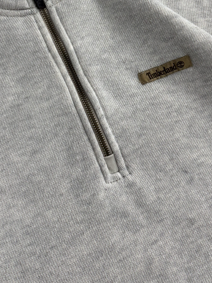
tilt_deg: -76.4
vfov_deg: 40.5
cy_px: 62
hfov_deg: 32.0
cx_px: 80
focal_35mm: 45
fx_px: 367
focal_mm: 6.76
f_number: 1.78
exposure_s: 1/120
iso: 100
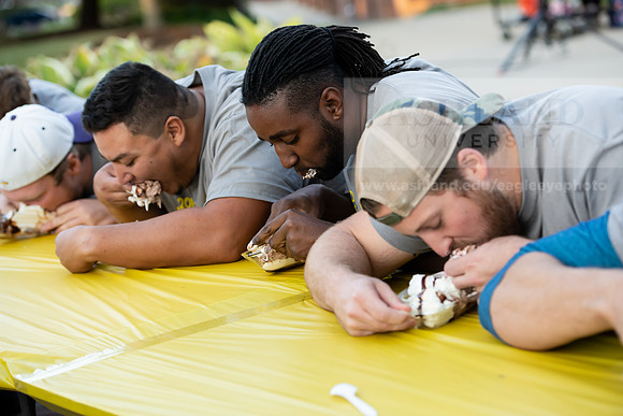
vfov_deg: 14.9
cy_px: 208
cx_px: 312
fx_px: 1592
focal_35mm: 92
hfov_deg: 22.1
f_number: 4
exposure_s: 1/320
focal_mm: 92
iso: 800
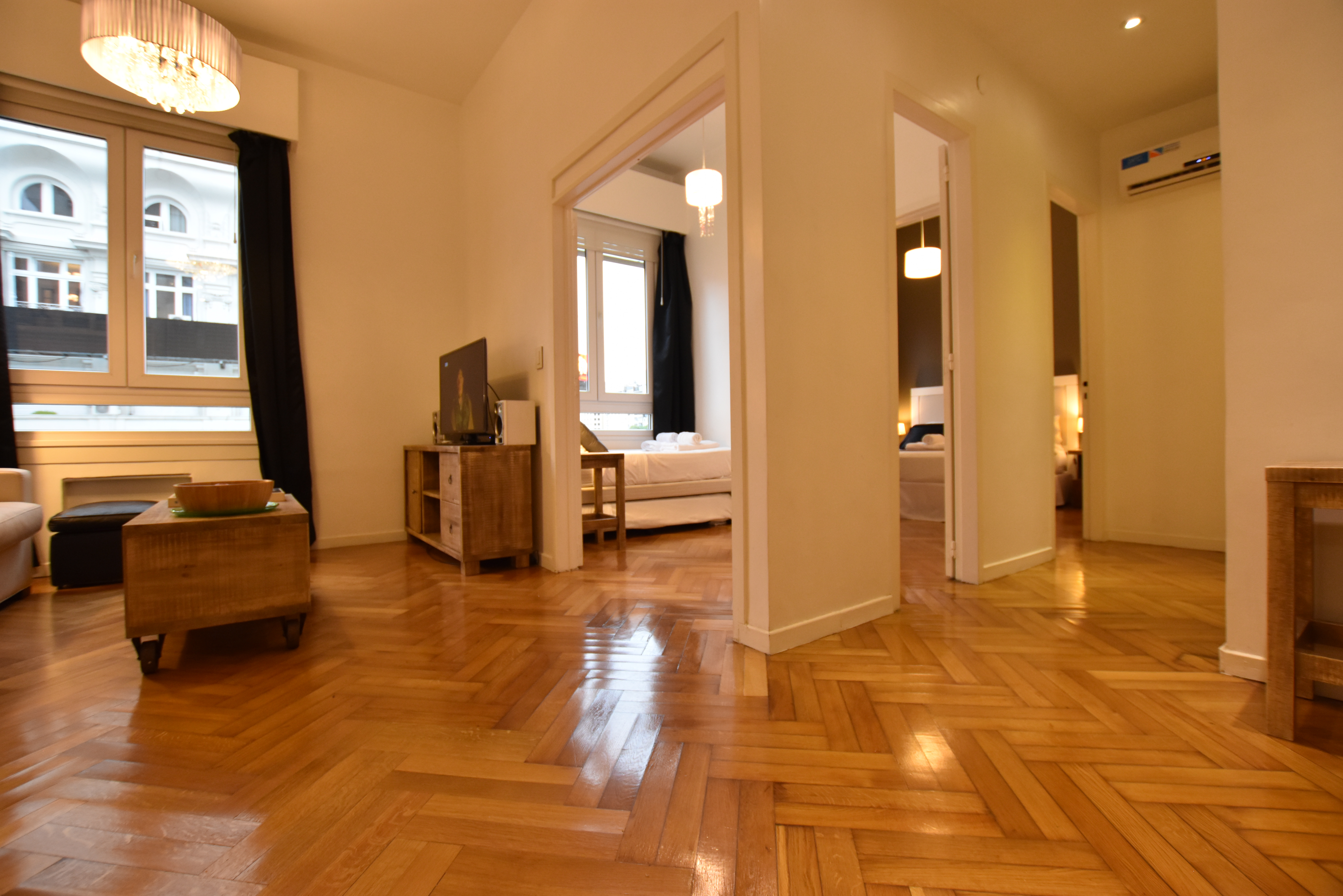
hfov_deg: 100.4
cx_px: 672
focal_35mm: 15
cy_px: 448
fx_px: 560
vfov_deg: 77.3
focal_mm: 10
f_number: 4
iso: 1100
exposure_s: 1/60
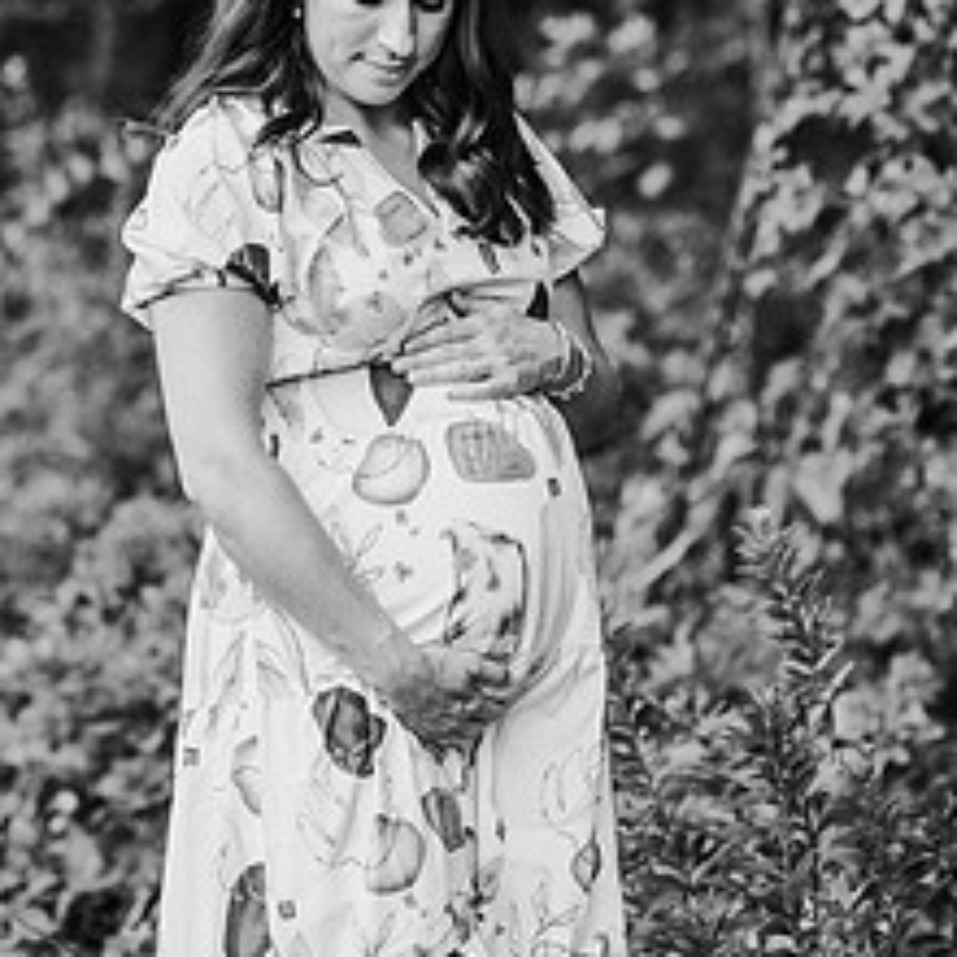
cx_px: 365
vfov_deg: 11.7
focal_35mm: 148
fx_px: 4629
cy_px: 57
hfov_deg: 11.8
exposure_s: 1/200
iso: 320
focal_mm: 85
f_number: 2.5
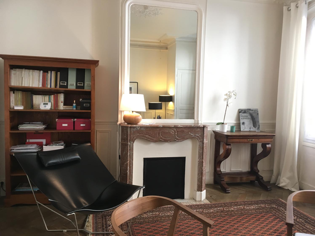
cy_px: 118
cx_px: 158
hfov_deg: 61.7
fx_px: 264
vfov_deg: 48.2
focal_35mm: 29
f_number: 2.2
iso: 100
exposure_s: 1/33
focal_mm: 4.15
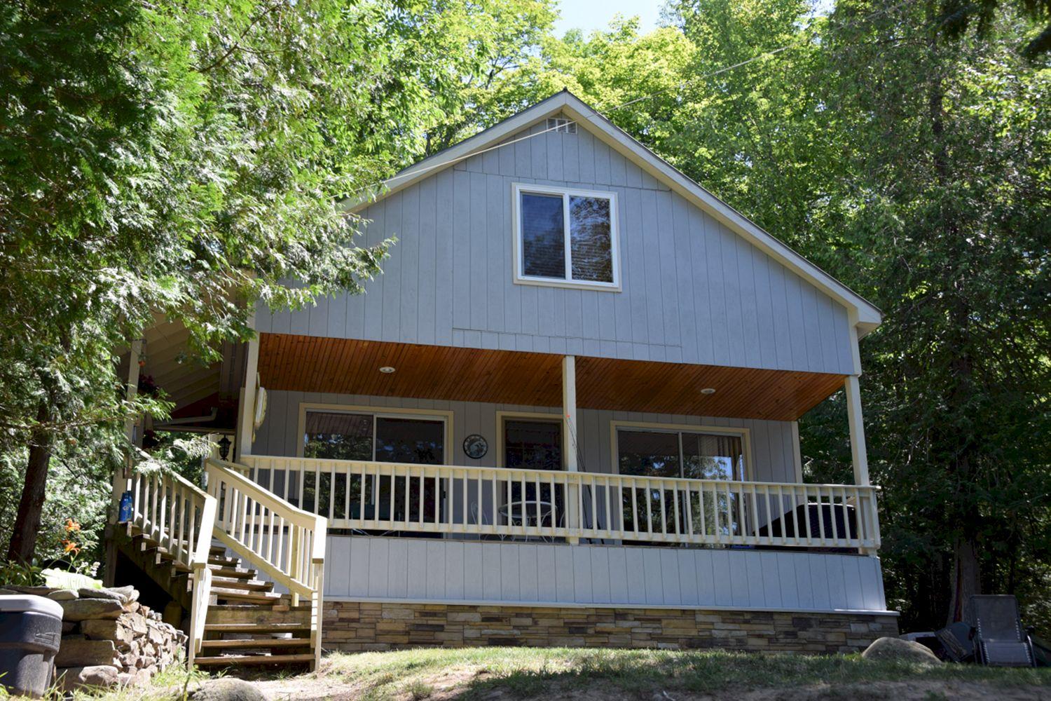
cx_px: 526
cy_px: 350
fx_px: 1226
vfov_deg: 31.9
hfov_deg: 46.4
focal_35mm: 42
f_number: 8
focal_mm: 28
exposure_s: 1/250
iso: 360
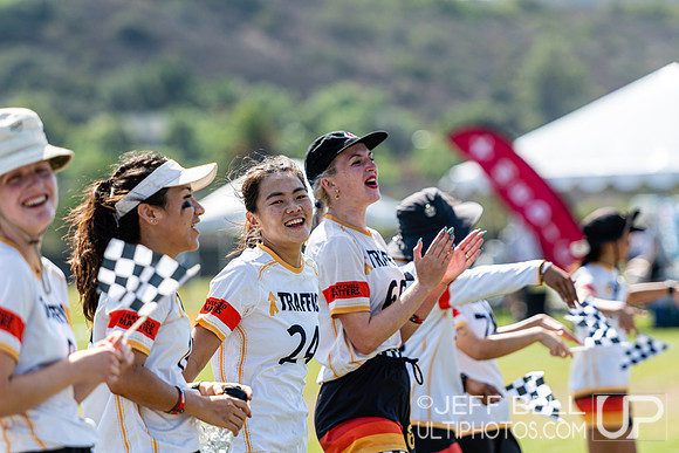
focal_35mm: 278
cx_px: 340
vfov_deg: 5.0
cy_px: 226
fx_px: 5235
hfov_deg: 7.4
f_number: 3.2
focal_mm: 185
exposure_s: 1/800
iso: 100
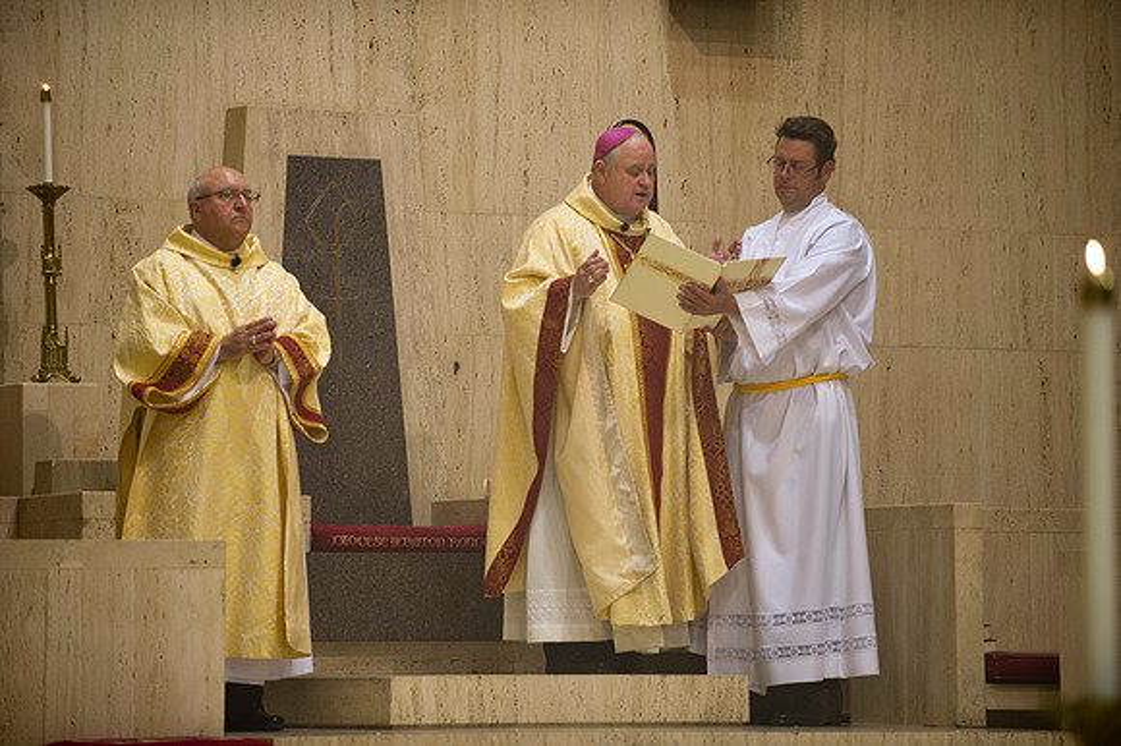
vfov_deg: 7.6
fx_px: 5602
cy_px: 373
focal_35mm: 180
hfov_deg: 11.4
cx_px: 560
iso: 1600
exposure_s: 1/60
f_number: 2.8
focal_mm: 180
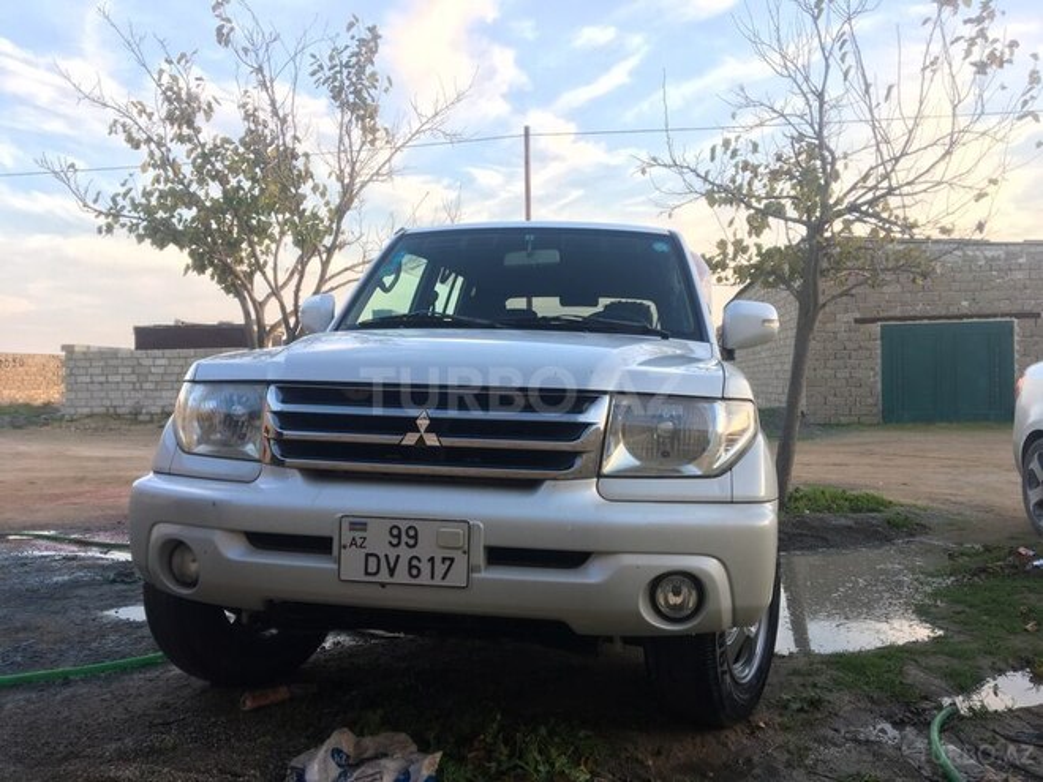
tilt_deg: +1.6
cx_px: 522
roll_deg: +1.4
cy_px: 391
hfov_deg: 61.7
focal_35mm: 29
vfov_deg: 48.2
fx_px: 874
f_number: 2.2
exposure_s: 1/108
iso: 25
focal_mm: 4.15
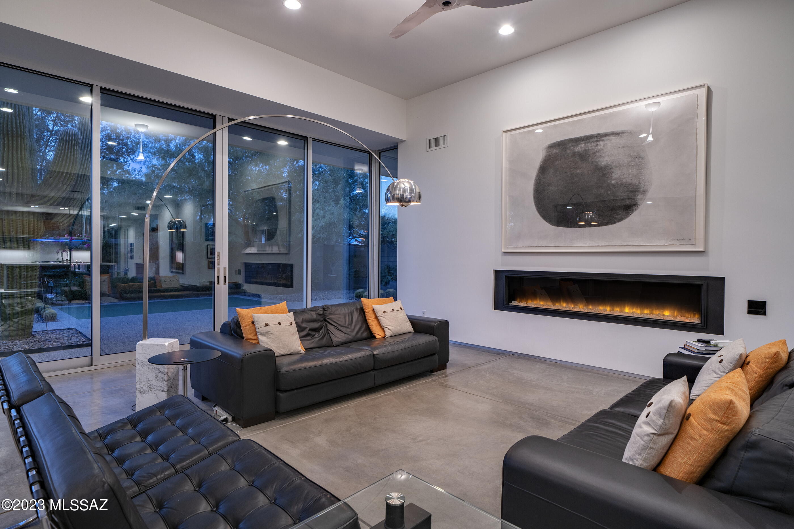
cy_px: 264
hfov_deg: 90.0
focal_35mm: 18
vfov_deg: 67.4
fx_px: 397
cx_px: 397
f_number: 9
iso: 200
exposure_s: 1
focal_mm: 18
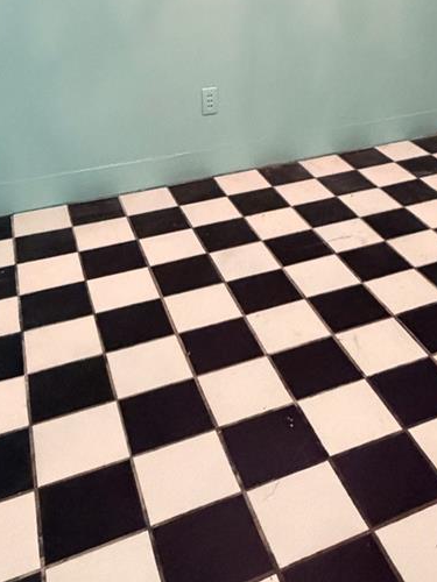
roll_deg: -0.5
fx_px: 724
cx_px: 341
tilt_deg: -13.2
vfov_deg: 40.1
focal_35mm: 43
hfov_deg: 32.8
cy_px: 42
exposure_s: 1/60
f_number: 2.2
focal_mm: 2.22
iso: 1000
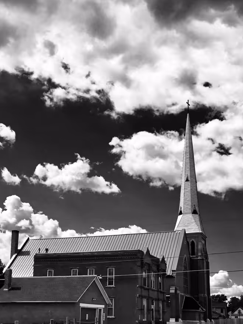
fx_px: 337
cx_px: 106
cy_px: 170
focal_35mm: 36
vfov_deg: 51.3
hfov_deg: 39.6
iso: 25
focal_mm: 3.3
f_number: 2.4
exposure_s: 1/2717
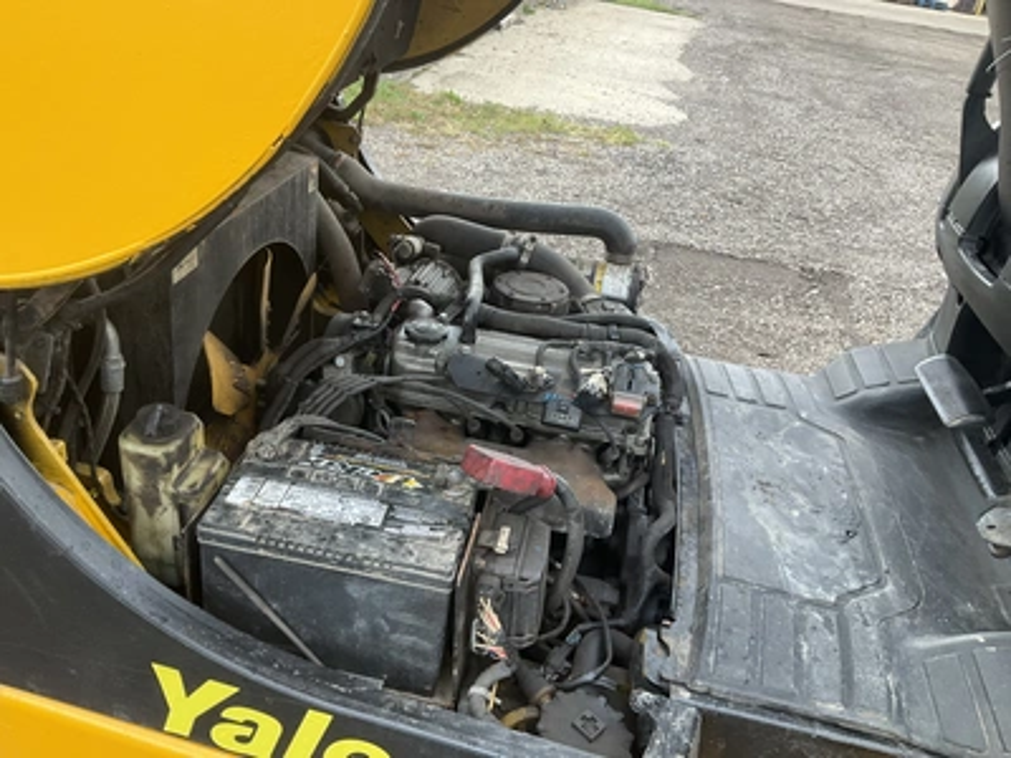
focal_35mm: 29
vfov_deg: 48.2
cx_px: 506
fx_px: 847
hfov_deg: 61.7
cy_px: 379
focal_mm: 3
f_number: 1.8
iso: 32
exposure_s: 1/122
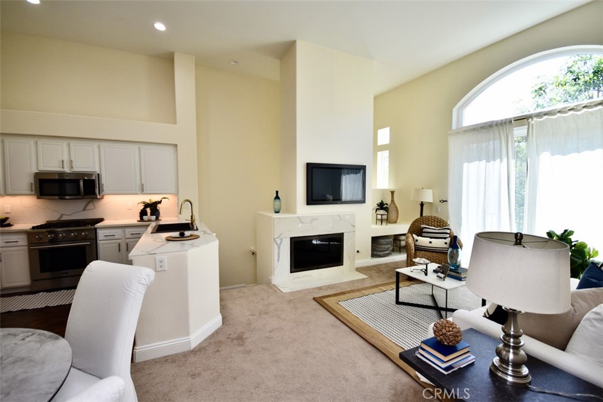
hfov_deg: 100.4
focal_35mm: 15
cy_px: 201
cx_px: 302
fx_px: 251
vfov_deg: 77.3
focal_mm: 10
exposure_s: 1/250
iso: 400
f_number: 5
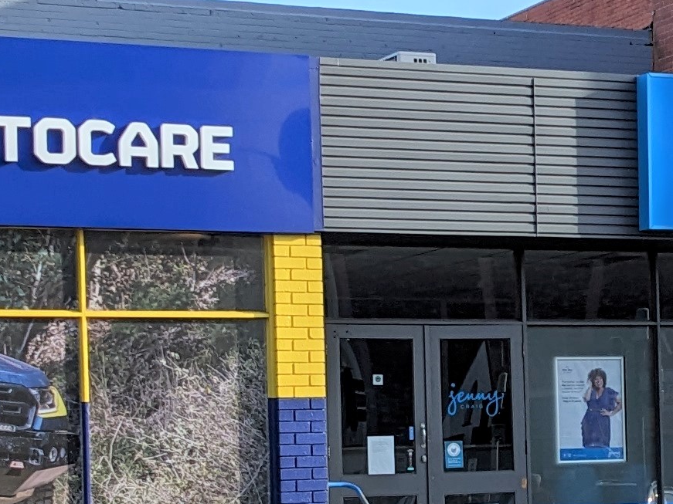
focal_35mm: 125
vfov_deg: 11.8
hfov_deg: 15.4
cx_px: 710
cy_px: 437
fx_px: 2430
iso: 50
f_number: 1.73
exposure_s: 1/1114
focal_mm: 4.38
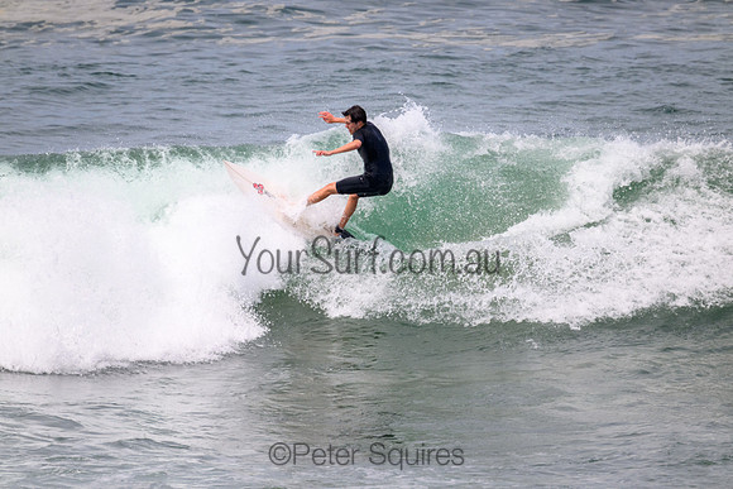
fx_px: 16292
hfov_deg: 2.6
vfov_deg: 1.7
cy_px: 244
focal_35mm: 800
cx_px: 366
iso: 1000
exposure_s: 1/2000
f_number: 11
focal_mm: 800
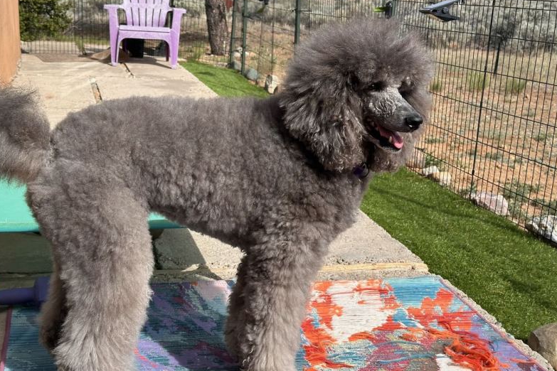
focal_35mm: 51
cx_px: 277
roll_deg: -1.8
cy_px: 192
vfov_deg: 26.5
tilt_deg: -14.5
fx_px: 789
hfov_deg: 38.9
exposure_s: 1/2890
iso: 64
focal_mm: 6.86
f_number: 1.78
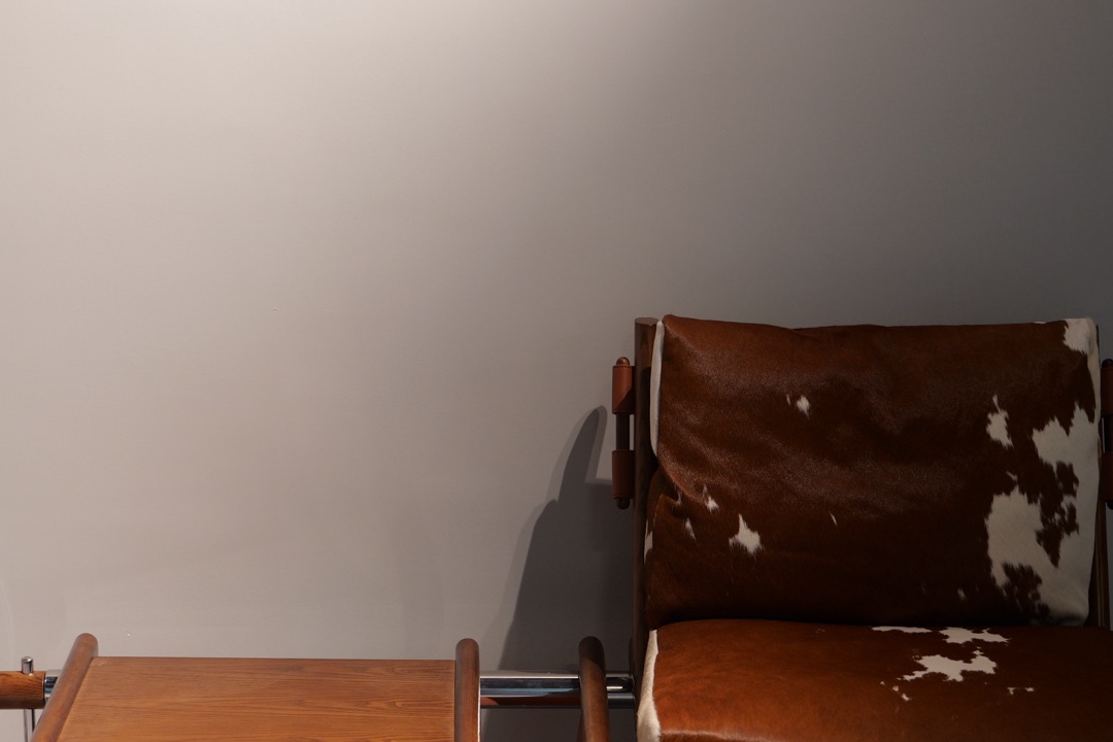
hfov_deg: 23.9
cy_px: 556
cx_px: 519
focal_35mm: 85
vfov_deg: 16.0
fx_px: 2628
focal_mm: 51
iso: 640
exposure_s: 1/60
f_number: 2.8
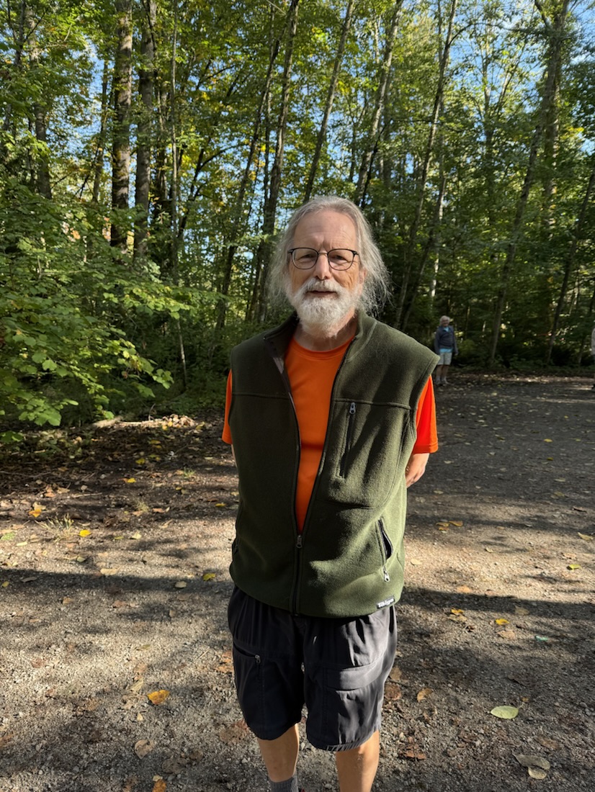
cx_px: 298
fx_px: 550
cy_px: 396
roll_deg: -1.6
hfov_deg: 56.9
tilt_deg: -7.9
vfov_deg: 71.6
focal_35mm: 24
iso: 64
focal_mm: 6.76
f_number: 1.78
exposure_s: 1/164
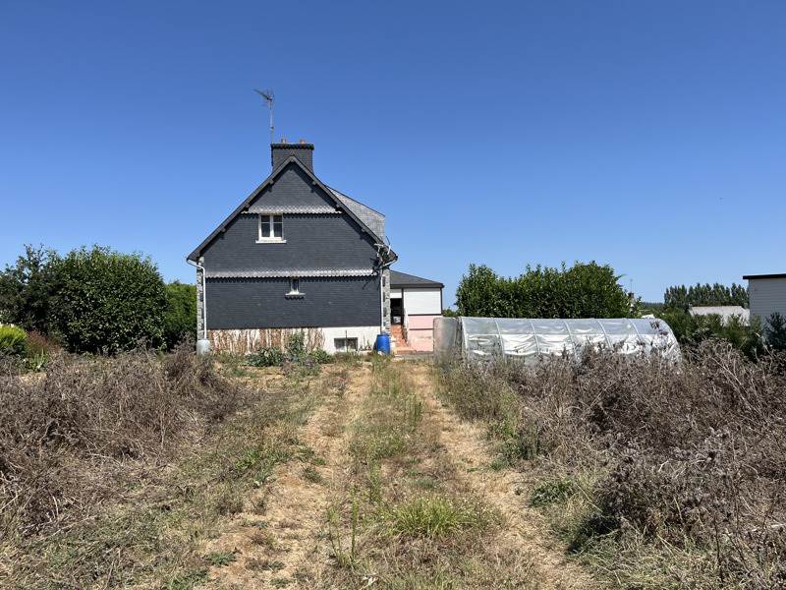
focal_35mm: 26
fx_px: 590
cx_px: 393
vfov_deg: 53.1
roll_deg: +1.0
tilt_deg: +1.2
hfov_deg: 67.3
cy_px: 295
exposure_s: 1/3623
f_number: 1.6
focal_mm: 5.1
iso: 50
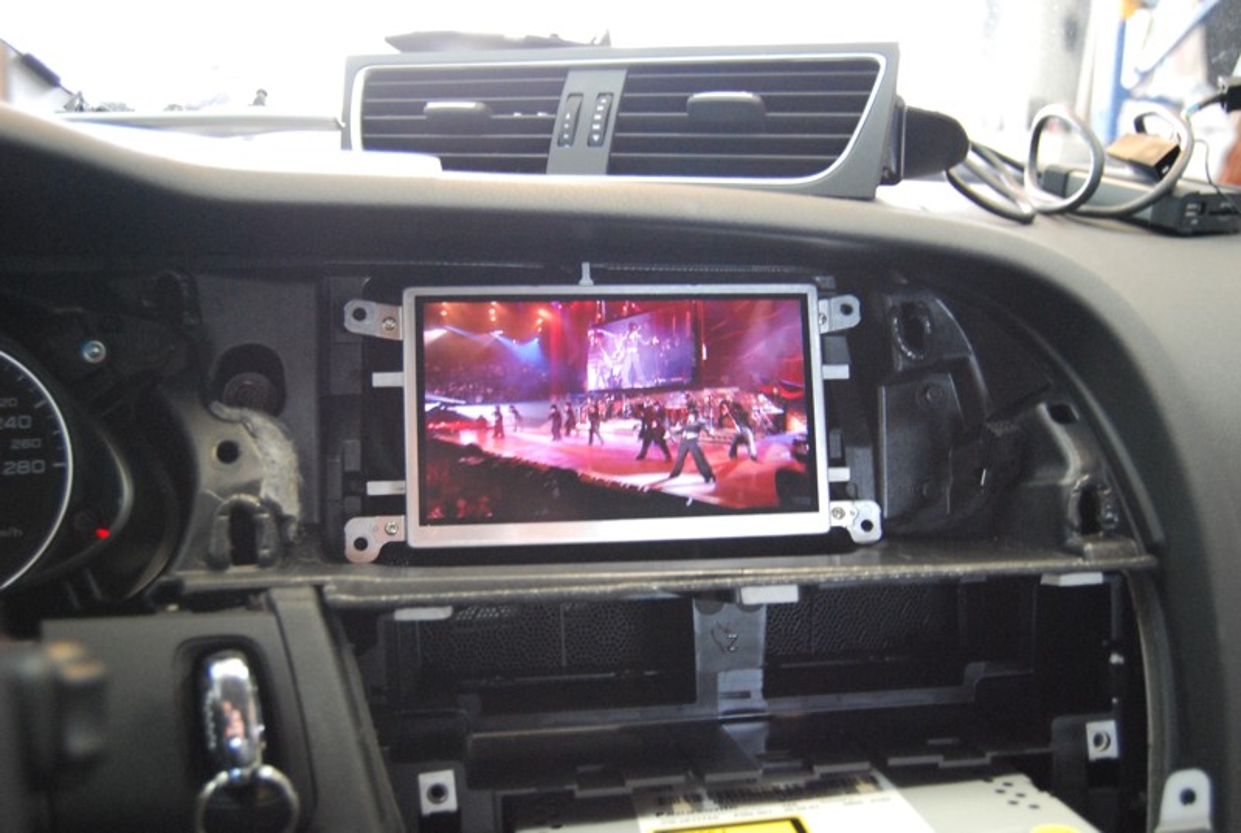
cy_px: 416
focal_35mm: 34
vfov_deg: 38.5
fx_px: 1192
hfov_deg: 55.0
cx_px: 620
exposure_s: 1/10
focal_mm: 23
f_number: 3.8
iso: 1600
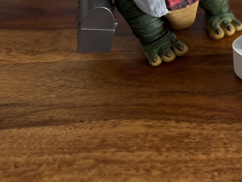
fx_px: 419
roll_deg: -1.2
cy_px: -9
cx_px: 274
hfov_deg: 28.8
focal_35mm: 60
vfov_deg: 23.2
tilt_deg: -33.1
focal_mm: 6.76
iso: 200
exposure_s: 1/121
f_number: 1.78
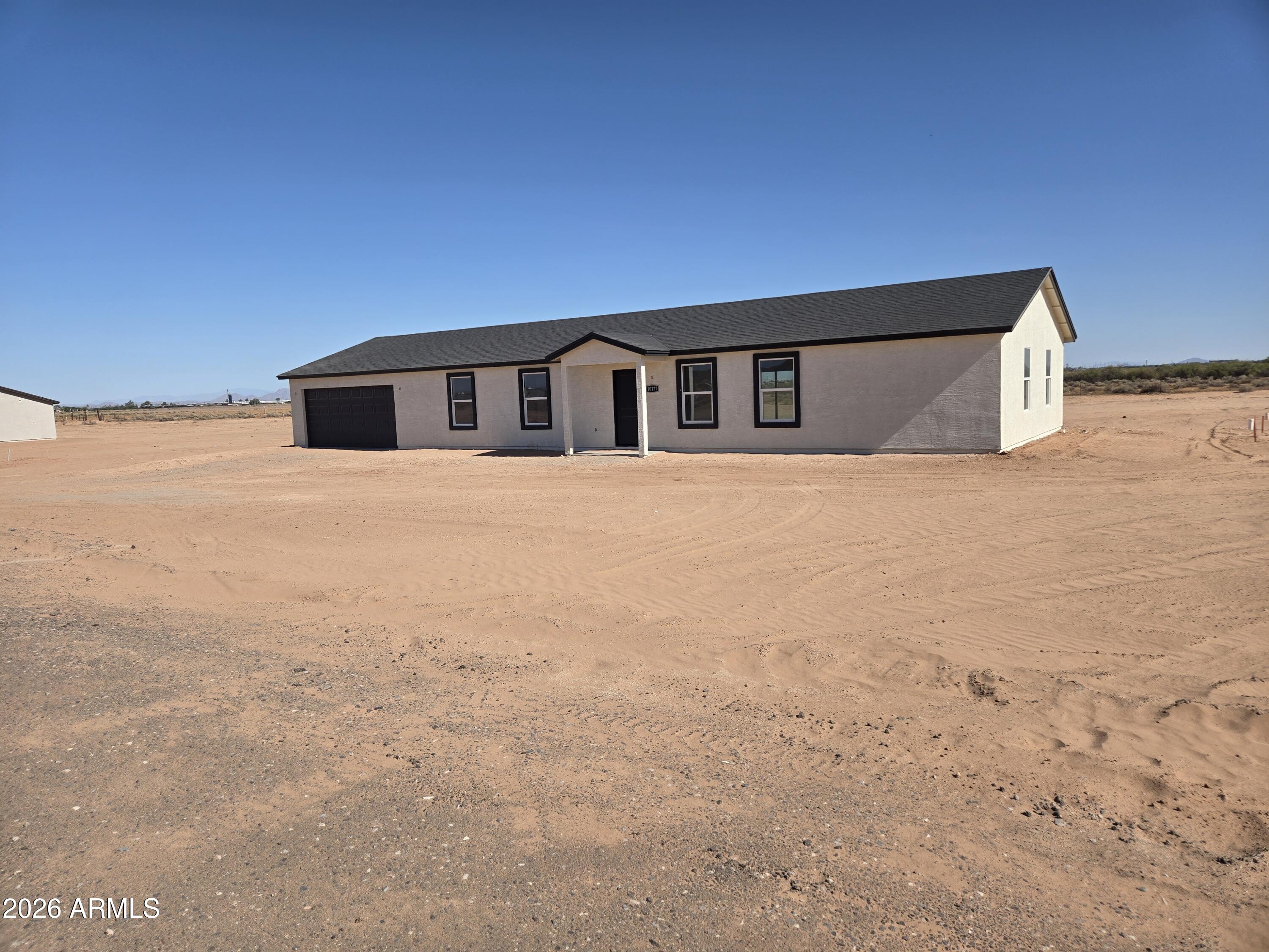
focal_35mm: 23
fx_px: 843
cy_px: 476
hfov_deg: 73.9
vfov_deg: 58.9
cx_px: 634
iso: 25
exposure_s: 1/2921
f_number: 1.8
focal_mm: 5.4
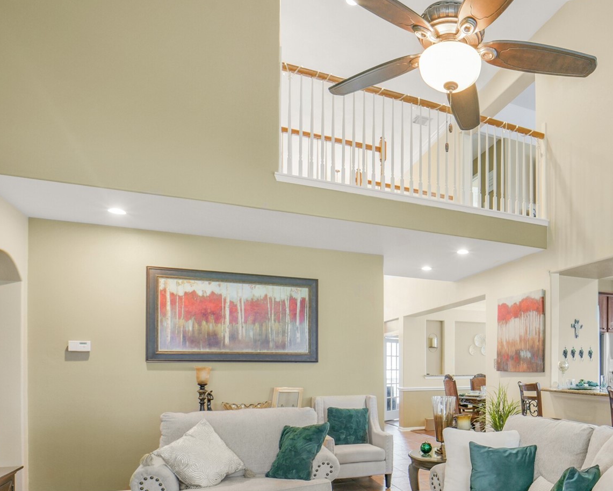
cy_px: 359
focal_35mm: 25
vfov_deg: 54.5
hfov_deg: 64.6
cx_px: 449
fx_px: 454
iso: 500
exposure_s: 1/3
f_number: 11
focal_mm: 14
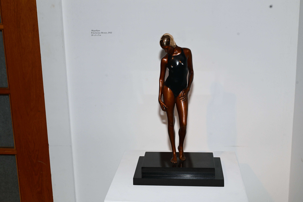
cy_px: 101
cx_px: 152
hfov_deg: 39.6
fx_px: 421
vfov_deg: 27.0
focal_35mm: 50
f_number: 9
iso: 1250
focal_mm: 50
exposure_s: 1/200
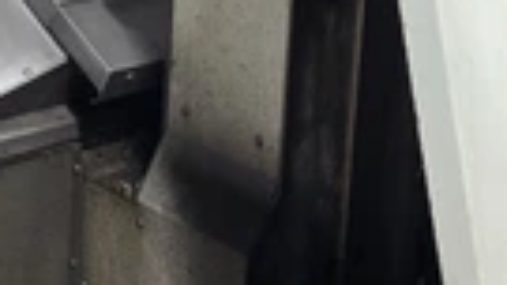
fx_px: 995
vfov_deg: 15.6
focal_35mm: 74
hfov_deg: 27.8
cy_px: -79
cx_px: 83
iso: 640
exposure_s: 1/120
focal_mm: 6.3
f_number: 1.7
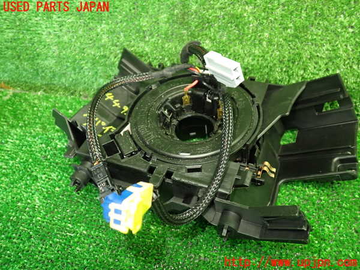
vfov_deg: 46.8
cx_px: 180
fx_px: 312
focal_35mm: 30
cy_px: 135
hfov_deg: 60.0
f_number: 2.3
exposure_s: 1/30
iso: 500
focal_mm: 5.4
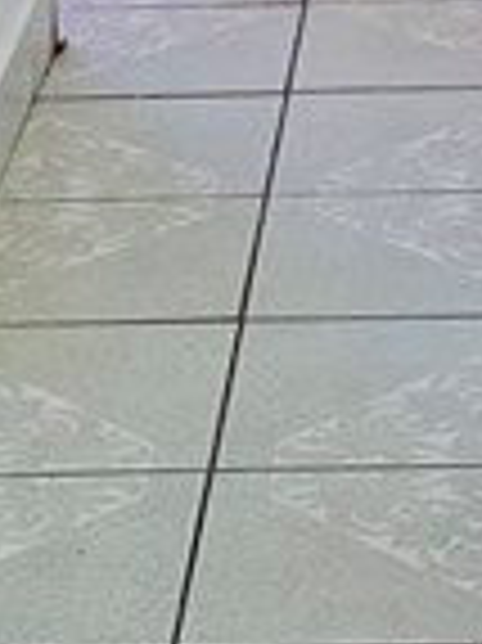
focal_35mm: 186
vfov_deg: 9.3
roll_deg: -1.2
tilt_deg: +1.1
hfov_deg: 7.8
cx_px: 712
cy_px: -995
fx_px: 3458
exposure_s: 1/120
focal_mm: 5.7
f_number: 1.5
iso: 40
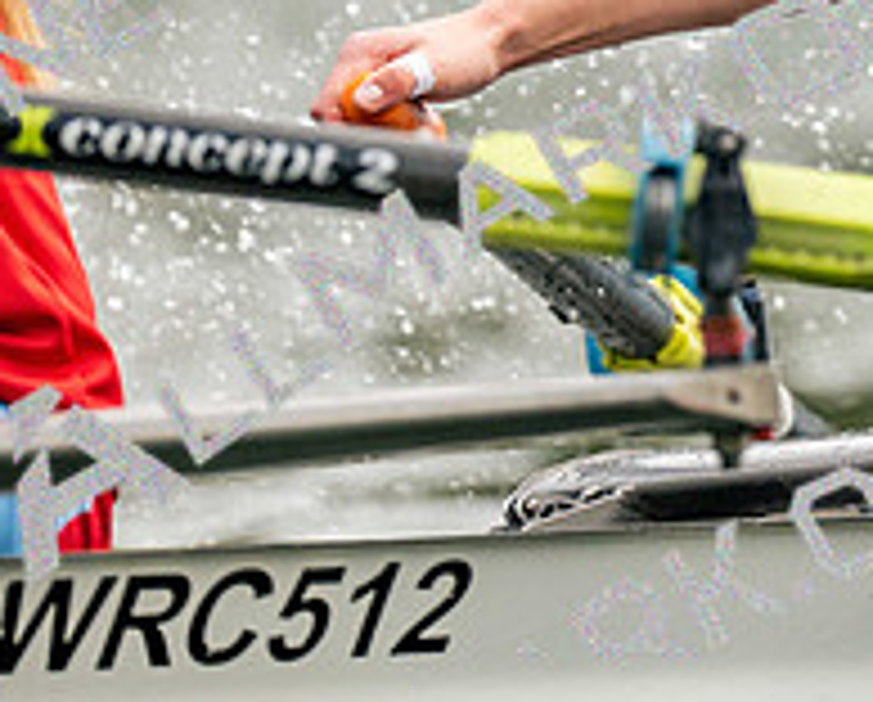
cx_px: 922
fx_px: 43494
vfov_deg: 0.9
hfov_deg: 1.1
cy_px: -115
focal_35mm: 1680
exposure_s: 1/2500
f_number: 4
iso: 500
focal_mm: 600
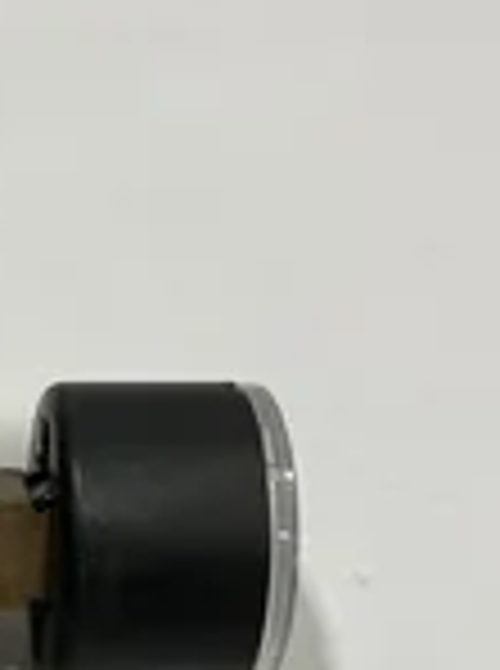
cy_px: 513
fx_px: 1354
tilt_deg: -45.4
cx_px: -113
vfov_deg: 27.4
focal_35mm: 70
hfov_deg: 19.6
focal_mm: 4.2
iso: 80
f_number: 1.6
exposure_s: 1/60
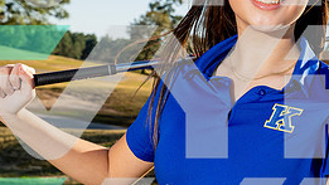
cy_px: 92
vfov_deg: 13.0
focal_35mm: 93
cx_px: 260
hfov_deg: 22.6
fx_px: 812
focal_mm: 40
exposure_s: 1/250
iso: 100
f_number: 8
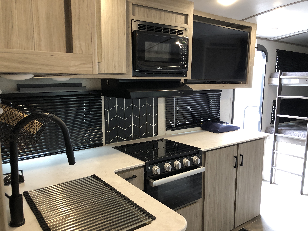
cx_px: 154
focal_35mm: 28
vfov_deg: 49.7
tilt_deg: -9.4
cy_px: 116
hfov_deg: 63.4
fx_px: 249
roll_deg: +0.3
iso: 50
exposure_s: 1/15
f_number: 1.8
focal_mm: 3.99
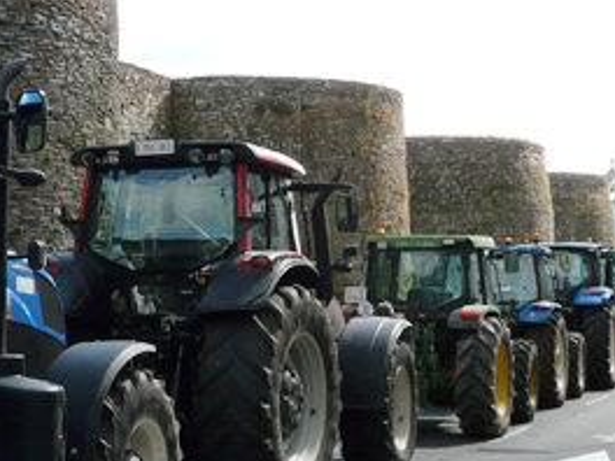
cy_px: 269
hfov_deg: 22.5
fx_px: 1528
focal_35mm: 86
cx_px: 153
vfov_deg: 17.2
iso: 100
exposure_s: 1/200
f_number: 5.6
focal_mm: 5.1
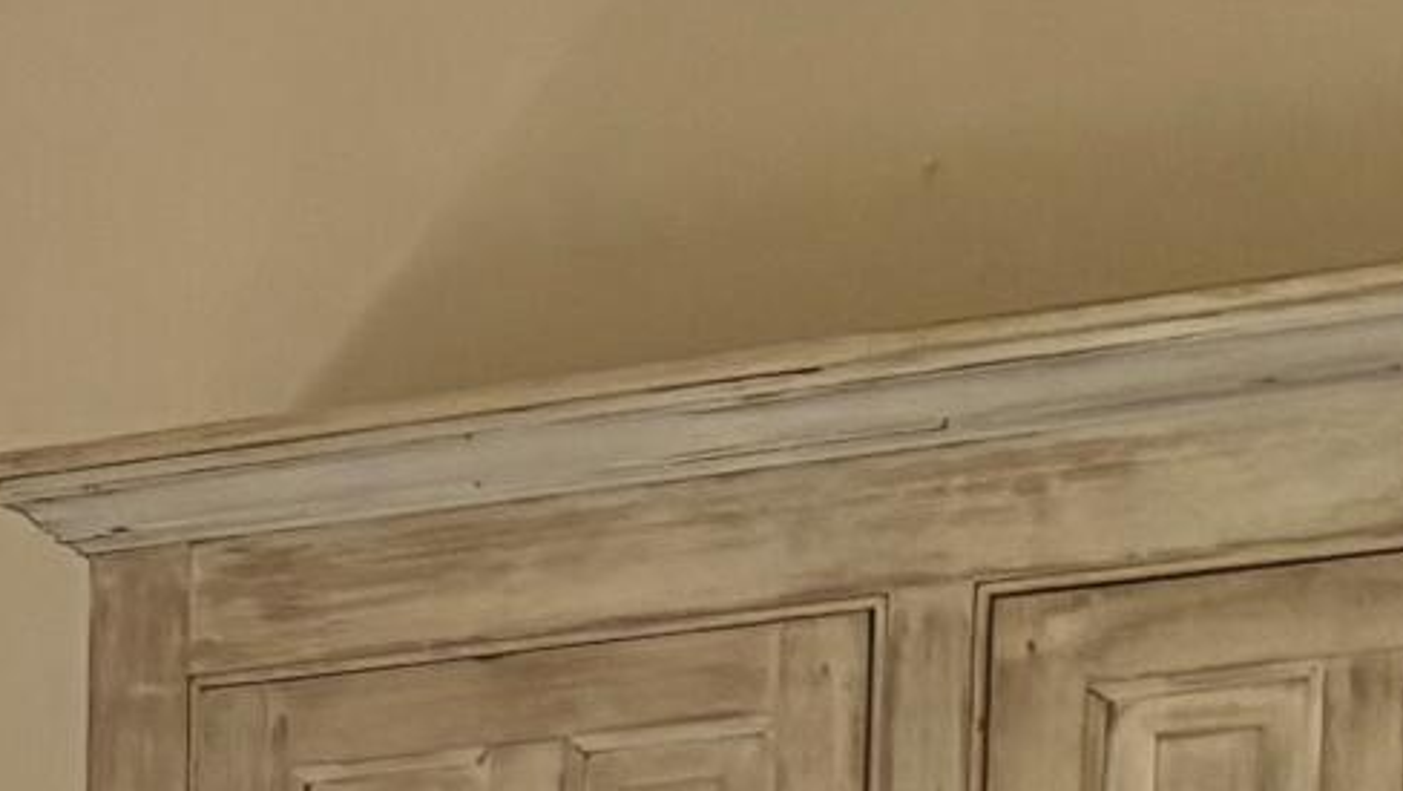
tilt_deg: -4.9
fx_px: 6476
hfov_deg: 10.3
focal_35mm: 174
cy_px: 2468
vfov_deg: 6.3
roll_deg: +0.6
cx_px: -2245
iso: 125
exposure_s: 1/120
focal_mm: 5.96
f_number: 1.6
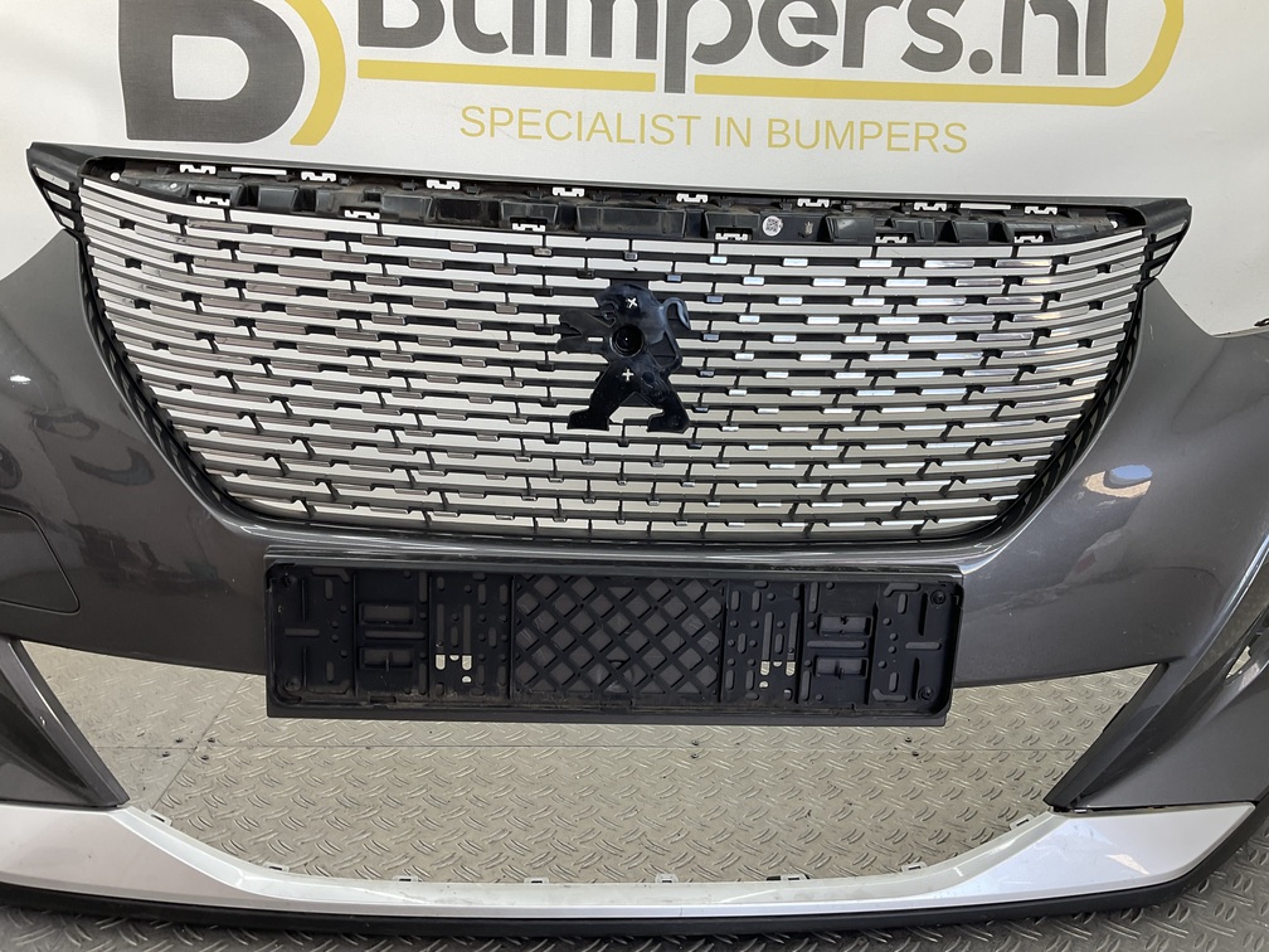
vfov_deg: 48.2
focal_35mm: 29
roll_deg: -3.4
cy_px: 476
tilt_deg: -14.0
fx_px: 1063
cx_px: 634
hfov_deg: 61.7
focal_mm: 3
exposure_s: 1/100
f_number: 1.8
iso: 20
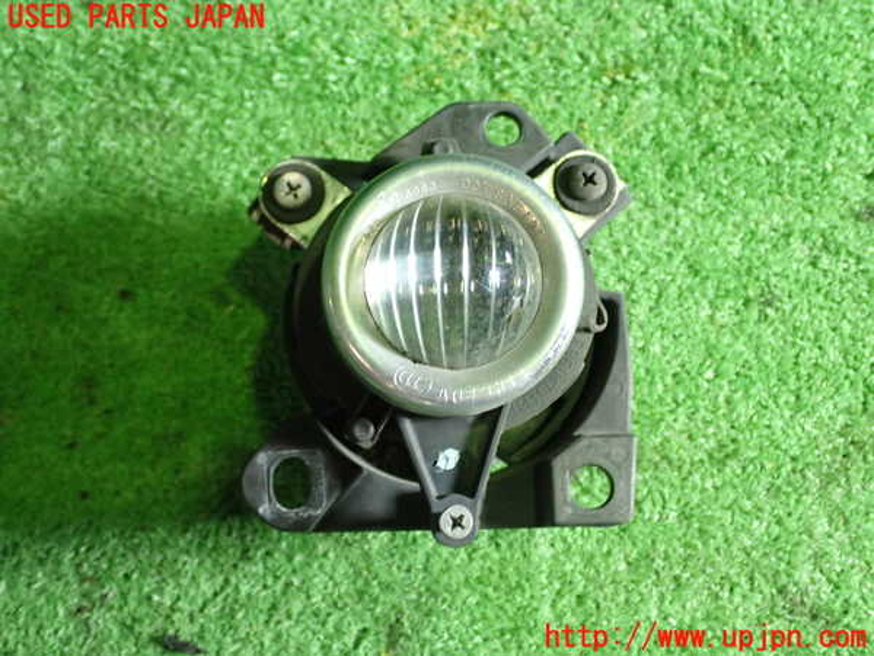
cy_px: 328
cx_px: 437
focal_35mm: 41
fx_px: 1035
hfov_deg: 45.8
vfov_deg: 35.1
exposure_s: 1/40
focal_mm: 7.31
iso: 500
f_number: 2.8
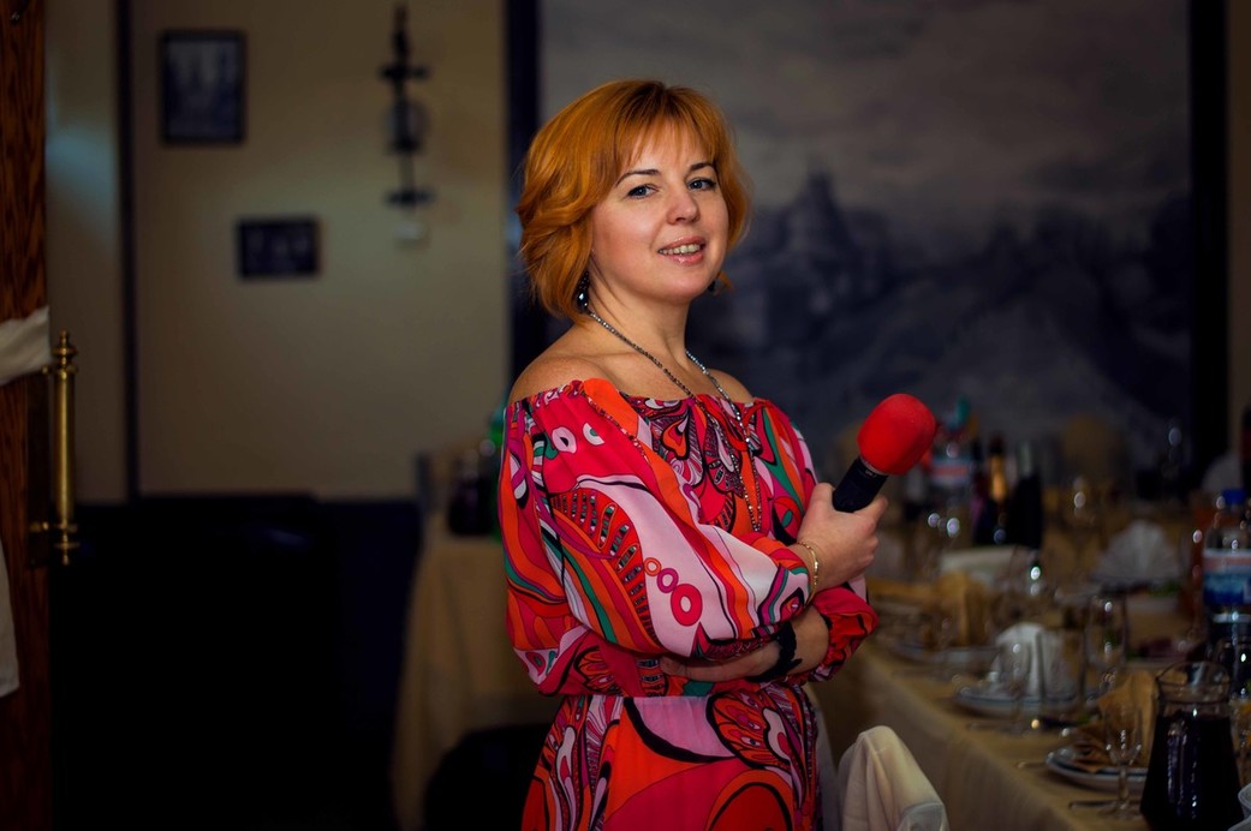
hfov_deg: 27.0
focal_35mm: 75
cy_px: 416
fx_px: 2604
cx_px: 626
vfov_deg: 18.1
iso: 100
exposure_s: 1/80
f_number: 1.8
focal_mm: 50
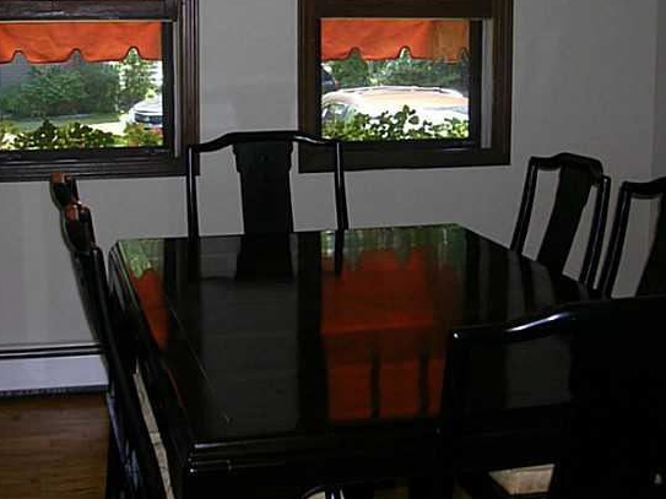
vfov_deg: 25.9
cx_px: 296
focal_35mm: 56
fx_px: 1077
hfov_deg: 34.3
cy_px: 148
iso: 50
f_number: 2.8
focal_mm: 5.8
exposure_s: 1/60.1
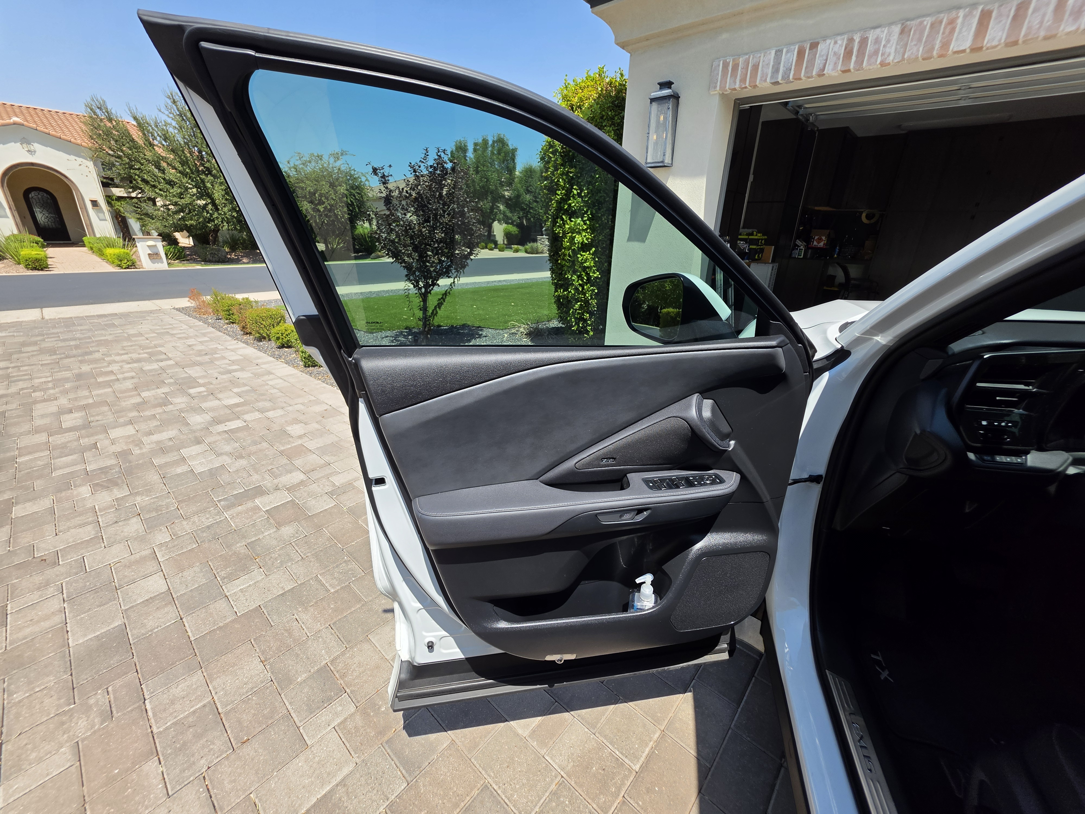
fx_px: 407
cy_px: 407
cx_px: 542
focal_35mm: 13
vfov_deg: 89.9
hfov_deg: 106.2
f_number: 1.9
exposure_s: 1/1108
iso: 32
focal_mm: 2.2
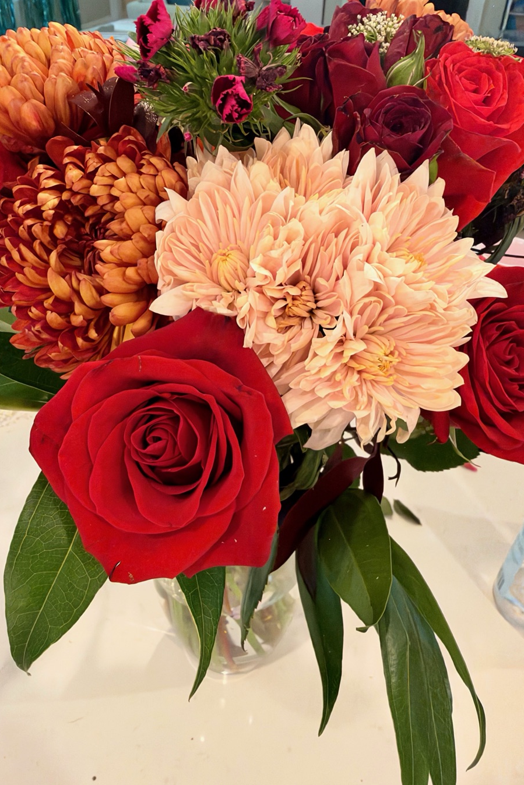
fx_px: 589
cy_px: 379
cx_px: 235
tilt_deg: -36.2
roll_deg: -1.2
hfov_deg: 47.9
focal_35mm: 27
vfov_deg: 67.4
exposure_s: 1/60
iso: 400
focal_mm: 2.22
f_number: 2.2
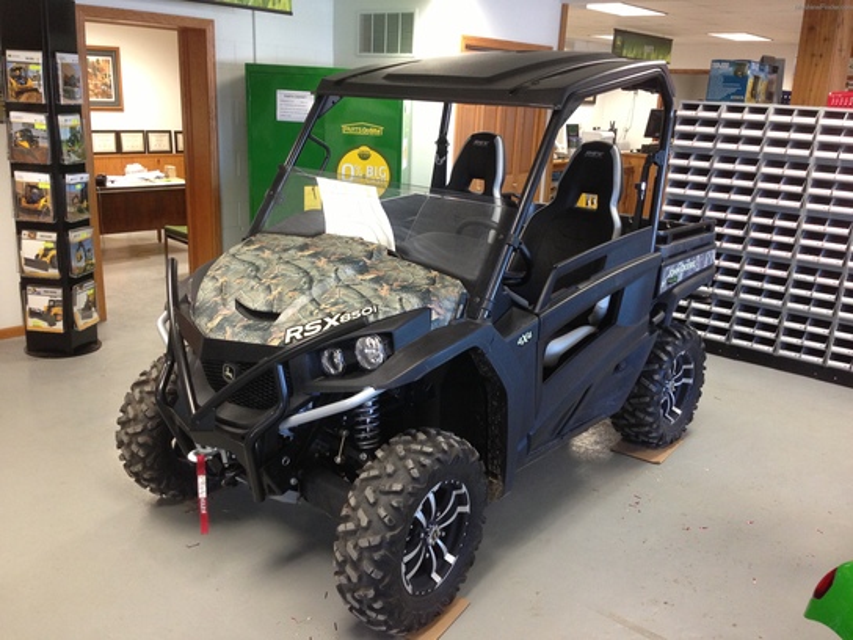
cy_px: 320
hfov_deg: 55.4
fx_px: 813
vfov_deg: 42.9
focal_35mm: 33
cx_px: 426
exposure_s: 1/20
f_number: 2.4
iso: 160
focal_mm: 4.13
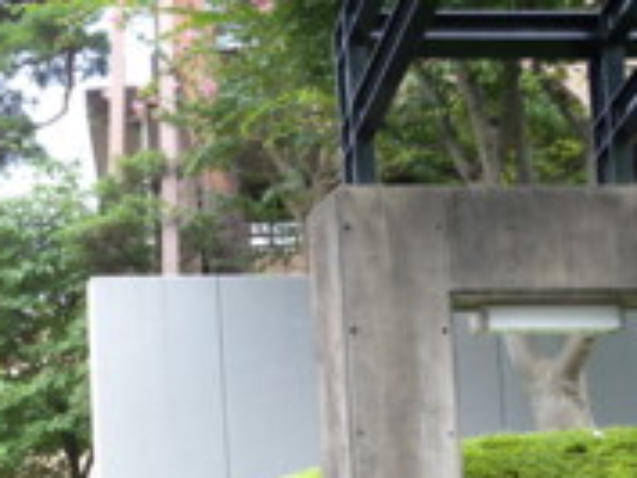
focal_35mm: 71
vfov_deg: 19.9
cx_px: -108
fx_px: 1307
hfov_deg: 25.0
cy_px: 521
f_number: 2.7
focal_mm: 6
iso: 302
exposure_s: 1/61
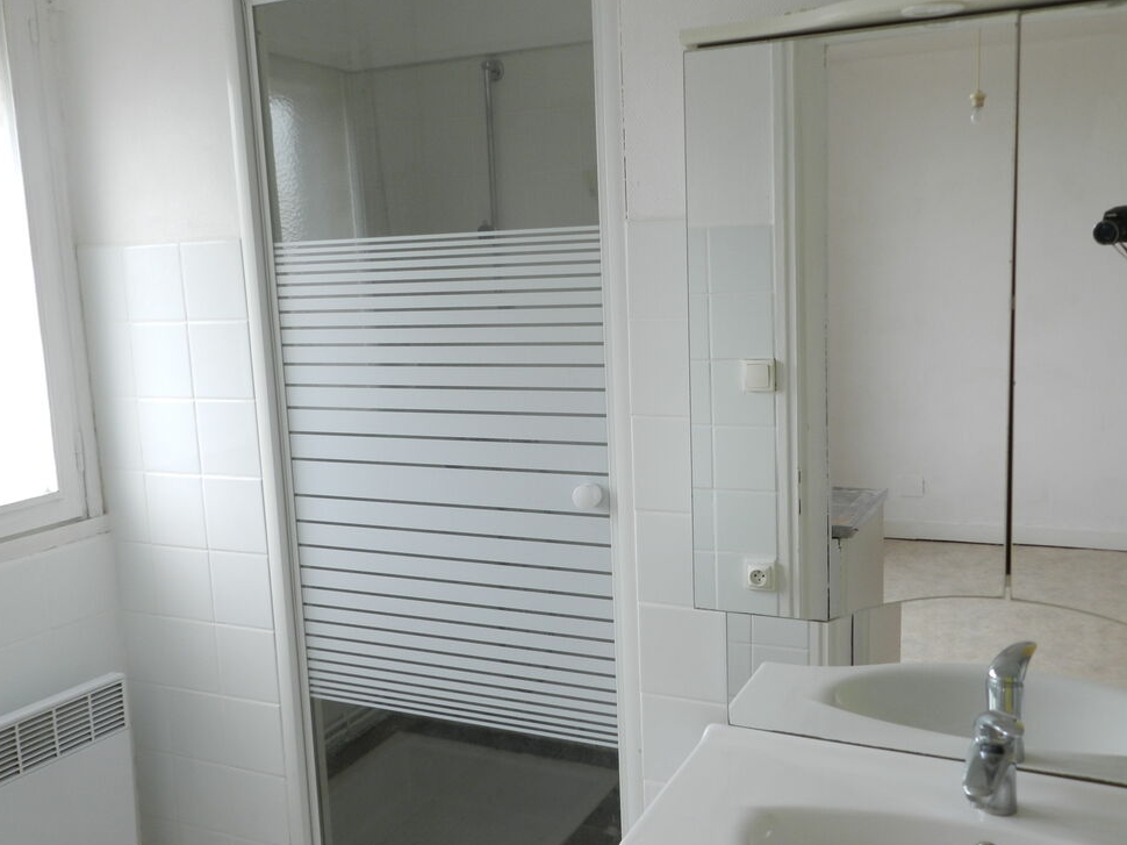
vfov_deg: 42.9
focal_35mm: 33
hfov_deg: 55.4
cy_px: 422
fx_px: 1074
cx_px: 566
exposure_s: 1/30
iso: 180
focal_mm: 5.6
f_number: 3.7
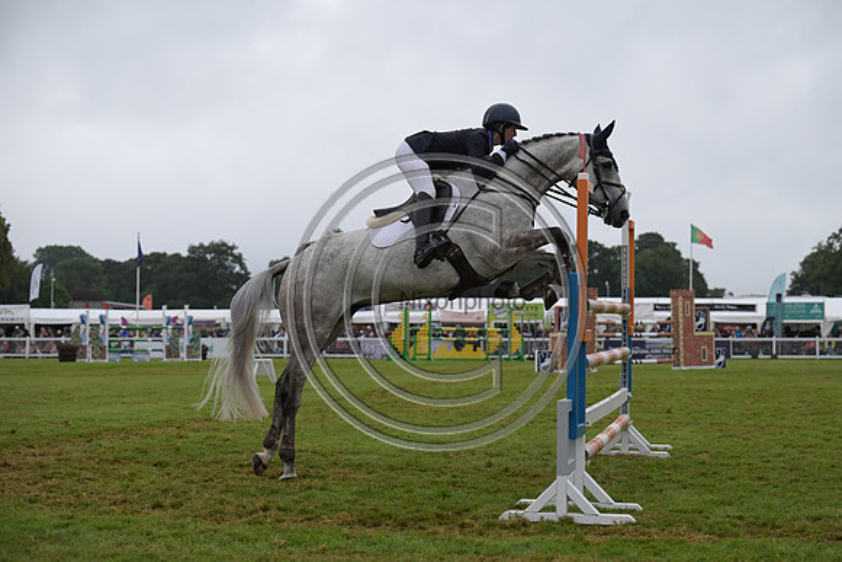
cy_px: 281
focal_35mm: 70
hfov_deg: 28.8
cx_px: 421
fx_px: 1638
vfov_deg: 19.5
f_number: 4
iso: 500
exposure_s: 1/1250
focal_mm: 70
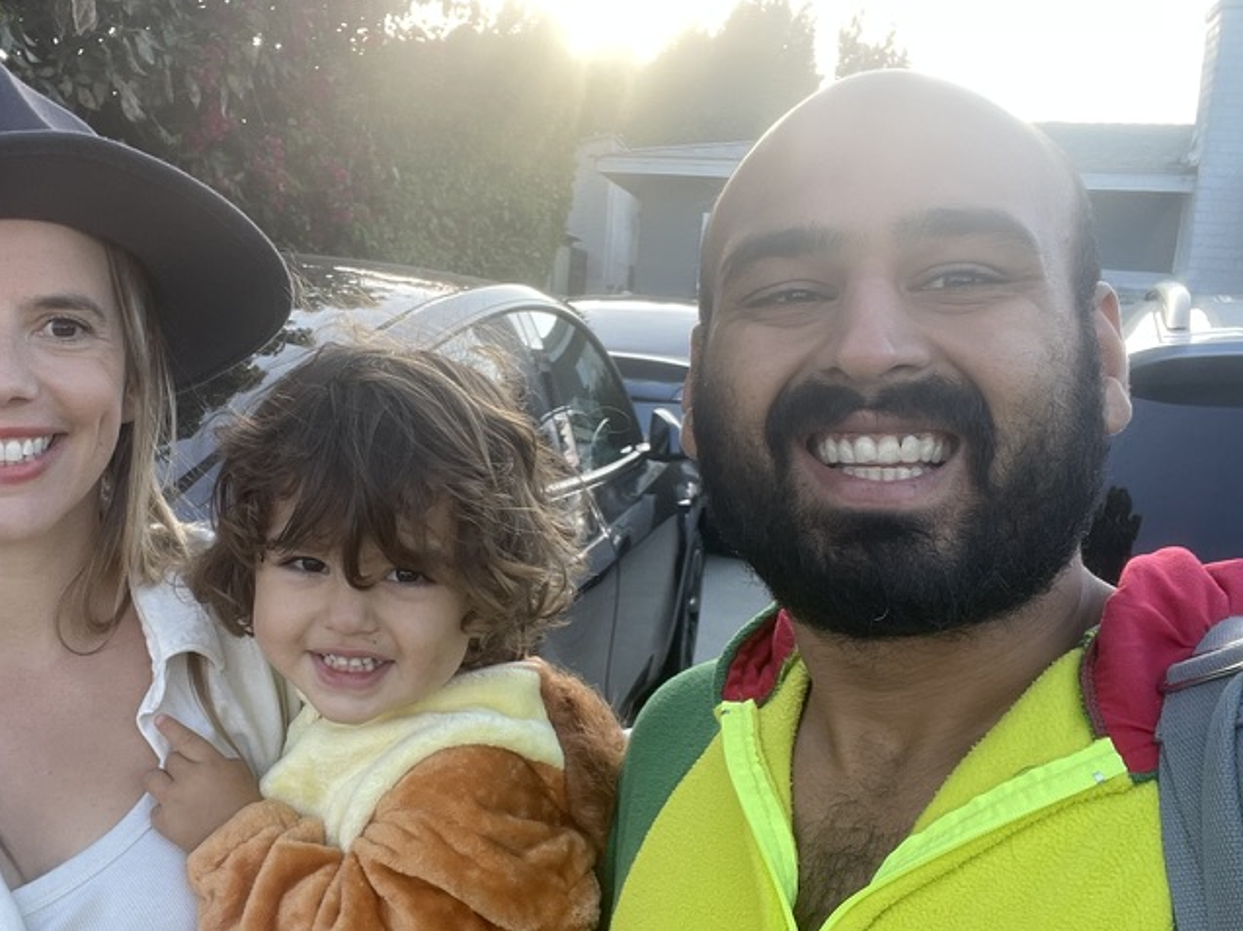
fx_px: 1328
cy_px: 465
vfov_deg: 38.6
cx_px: 445
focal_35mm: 37
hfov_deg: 49.5
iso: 40
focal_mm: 2.71
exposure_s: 1/121
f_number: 2.2
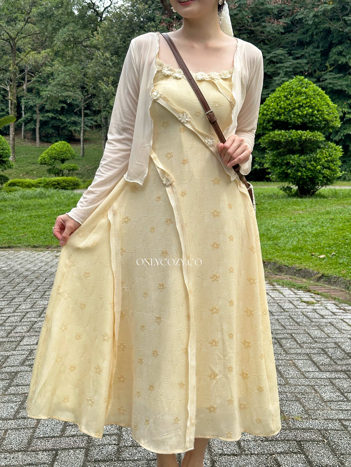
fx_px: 649
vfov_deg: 39.7
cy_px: 234
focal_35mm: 48
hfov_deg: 30.3
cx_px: 176
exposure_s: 1/791
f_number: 1.78
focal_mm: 6.86
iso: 64
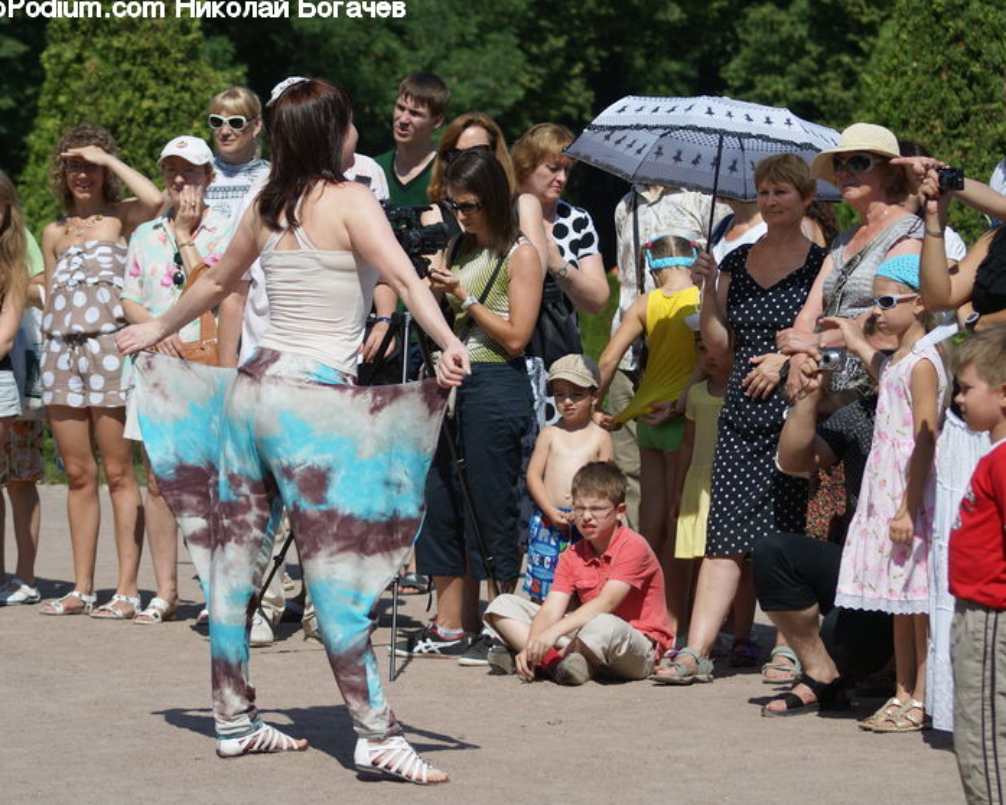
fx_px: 4604
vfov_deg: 10.0
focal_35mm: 155
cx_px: 449
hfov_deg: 12.5
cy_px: 407
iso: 100
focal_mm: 85
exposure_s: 1/320
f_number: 4.5
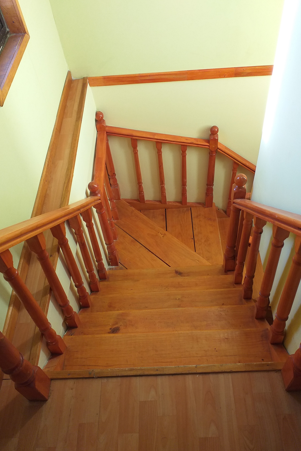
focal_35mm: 28
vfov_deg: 65.5
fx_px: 351
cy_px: 223
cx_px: 159
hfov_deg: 46.4
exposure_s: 1/100
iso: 50
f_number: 1.9
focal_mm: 3.6
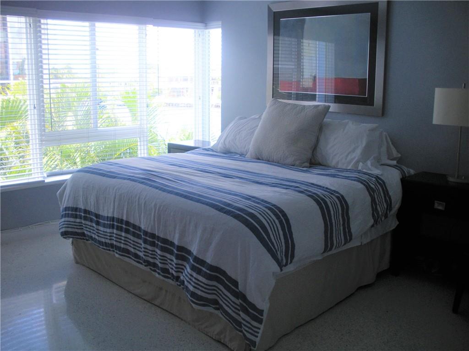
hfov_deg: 51.4
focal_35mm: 36
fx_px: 488
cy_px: 176
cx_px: 234
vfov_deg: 39.7
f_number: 3.5
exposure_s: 1/54.6
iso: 81
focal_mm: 6.3
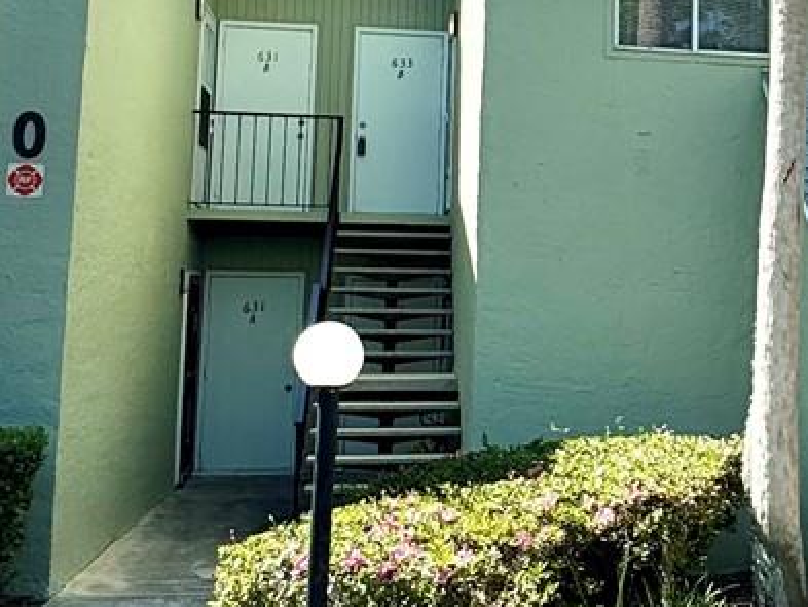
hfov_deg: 32.3
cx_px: 707
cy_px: 146
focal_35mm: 57
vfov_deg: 25.3
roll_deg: -0.7
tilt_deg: +6.4
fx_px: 1331
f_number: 2.2
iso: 40
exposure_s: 1/1143
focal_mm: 2.22
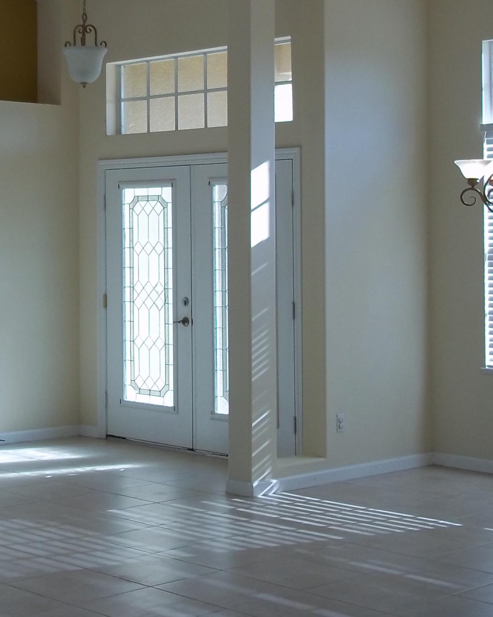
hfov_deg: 20.8
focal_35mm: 72
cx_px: 35
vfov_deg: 26.2
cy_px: 181
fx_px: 1313
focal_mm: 6.5
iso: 80
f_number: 3.1
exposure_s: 1/200
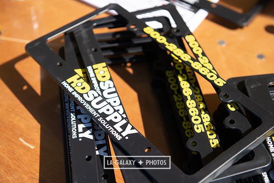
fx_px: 472
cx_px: 137
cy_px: 92
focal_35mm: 62
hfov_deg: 32.4
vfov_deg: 21.9
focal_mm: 62
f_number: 4
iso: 250
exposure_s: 1/2500
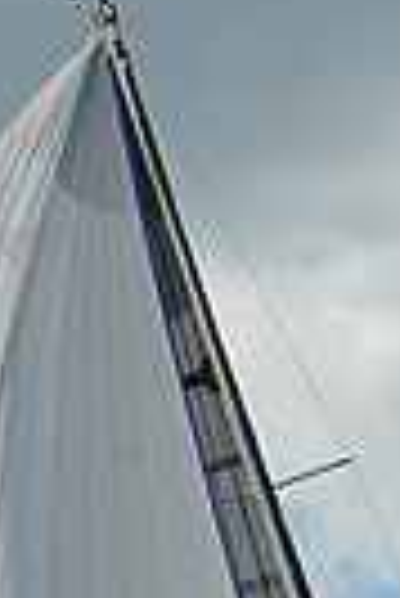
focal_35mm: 306
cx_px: 335
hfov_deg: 4.5
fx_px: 5086
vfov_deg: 6.6
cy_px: 877
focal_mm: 70
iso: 250
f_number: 8
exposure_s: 1/1250
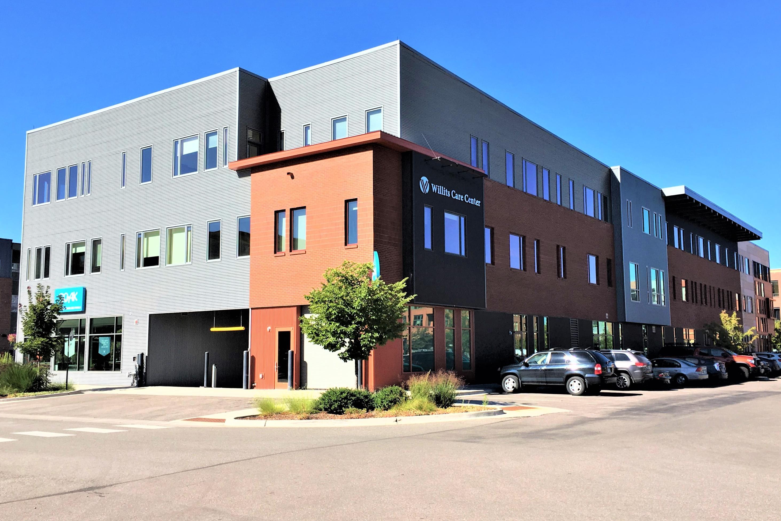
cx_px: 388
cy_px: 239
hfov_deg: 60.3
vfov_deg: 42.3
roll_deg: +3.1
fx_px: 673
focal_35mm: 31
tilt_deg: +6.9
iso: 25
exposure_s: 1/1115
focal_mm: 4.15
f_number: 2.2
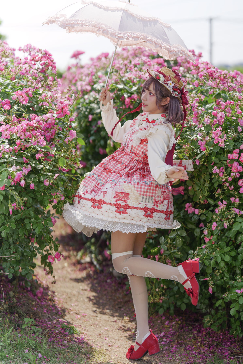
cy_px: 182
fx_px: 860
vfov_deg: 23.9
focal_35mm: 85
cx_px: 122
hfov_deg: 16.1
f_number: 1.4
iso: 100
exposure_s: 1/4000
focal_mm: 85
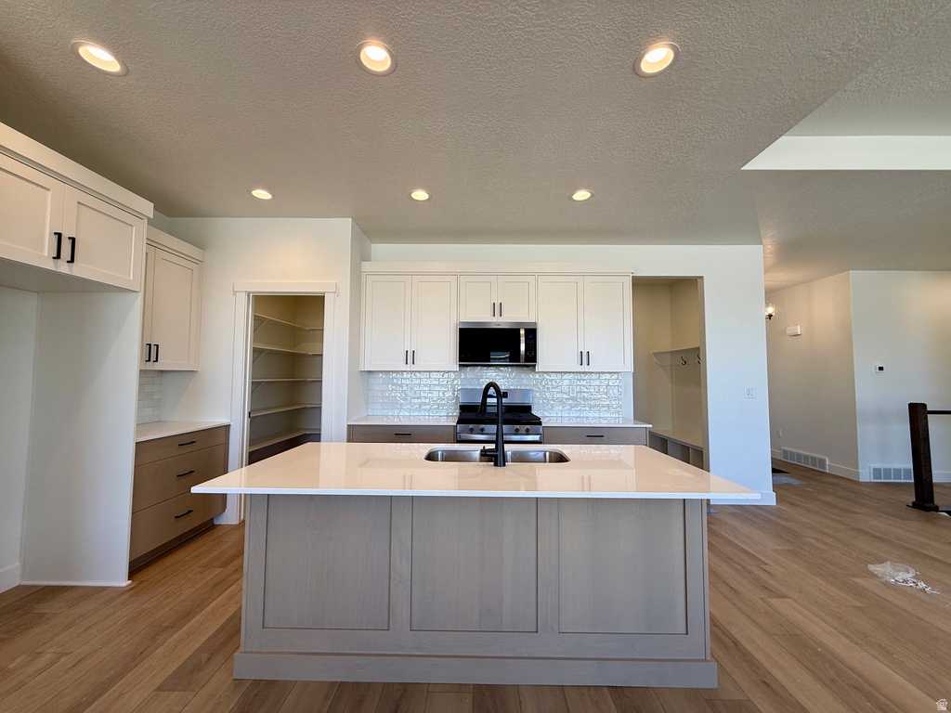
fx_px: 385
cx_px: 476
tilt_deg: +3.0
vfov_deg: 85.7
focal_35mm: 14
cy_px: 356
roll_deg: -0.8
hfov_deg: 102.1
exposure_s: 1/120
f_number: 2.2
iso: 50
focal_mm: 2.22
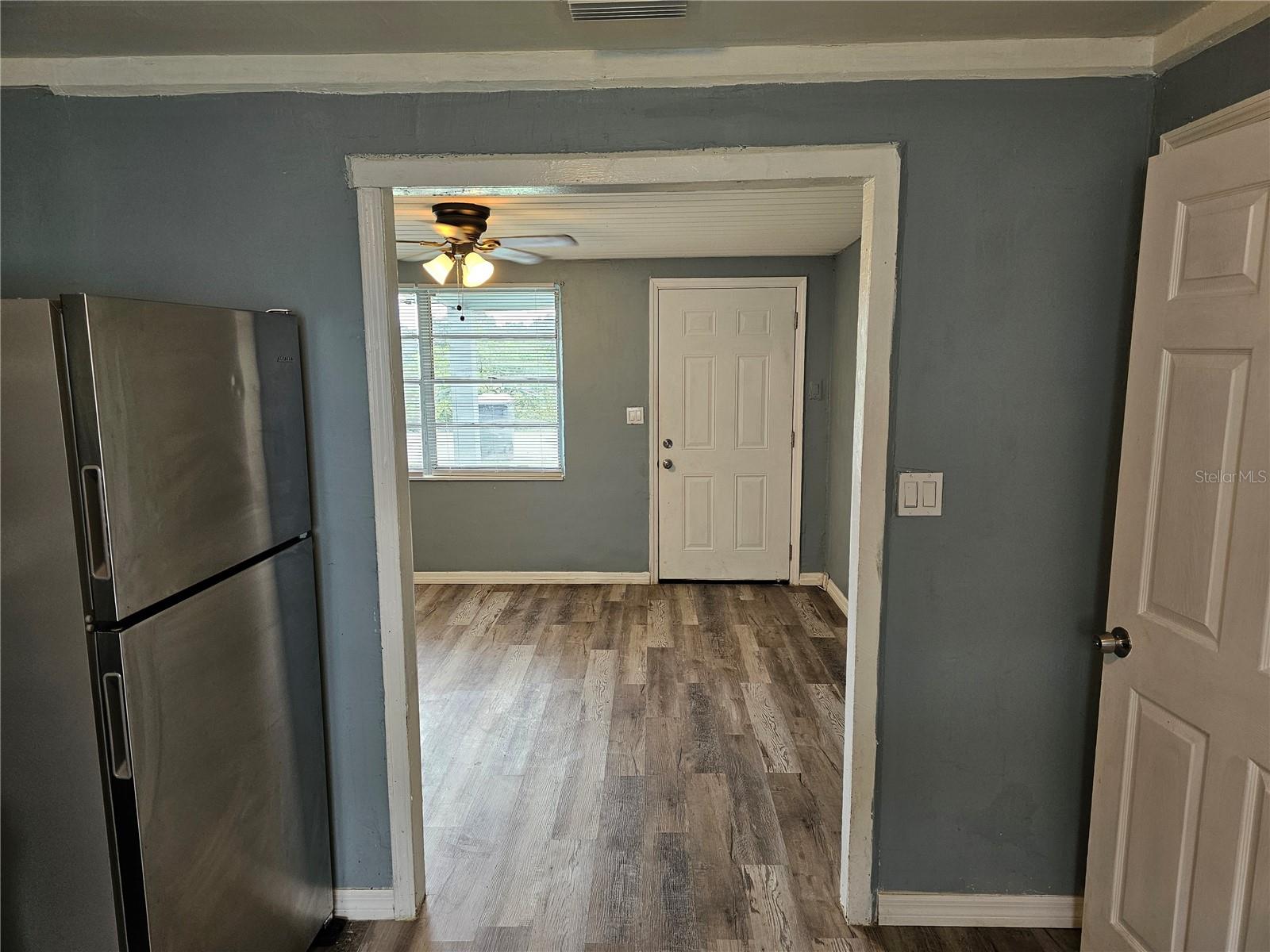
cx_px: 635
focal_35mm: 23
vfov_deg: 58.9
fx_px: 844
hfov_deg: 73.9
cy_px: 476
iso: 200
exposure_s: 1/120
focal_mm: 6.3
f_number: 1.7
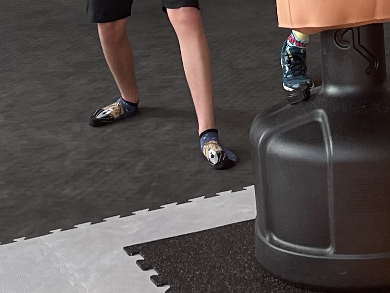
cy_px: -172
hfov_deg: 15.9
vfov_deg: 11.5
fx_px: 1386
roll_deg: +3.8
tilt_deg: -5.5
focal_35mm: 123
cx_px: 298
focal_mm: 5.1
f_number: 1.6
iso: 125
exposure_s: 1/121
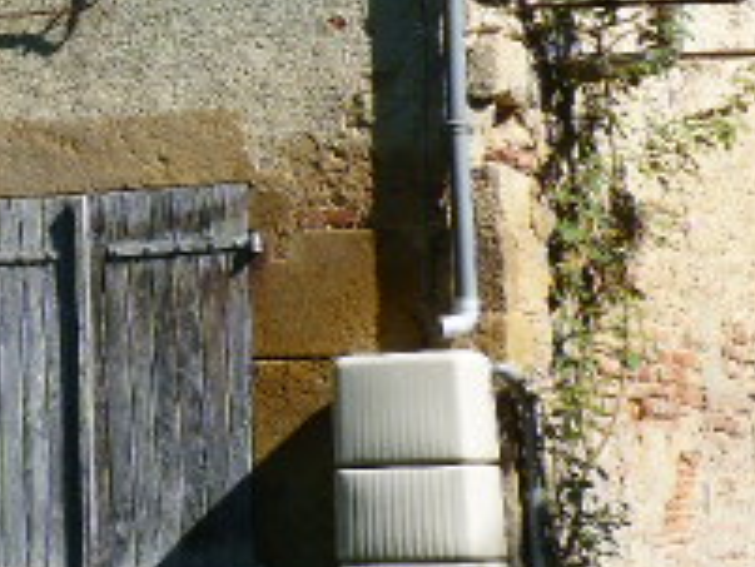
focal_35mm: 159
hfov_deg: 11.8
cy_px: 49
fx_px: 3470
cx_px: -428
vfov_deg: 9.3
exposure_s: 1/800
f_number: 4
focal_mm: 9
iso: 100
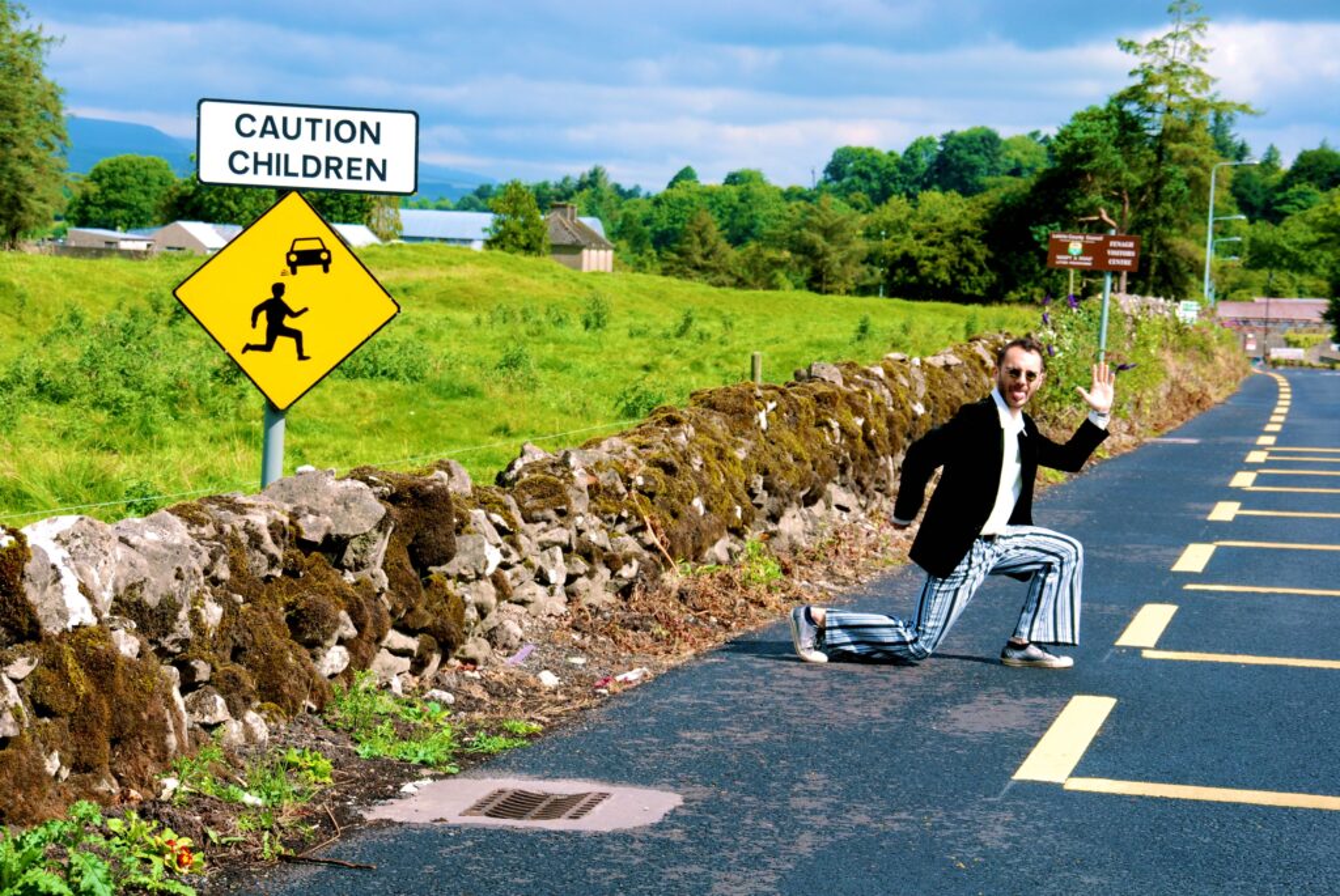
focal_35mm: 82
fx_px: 3074
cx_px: 670
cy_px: 448
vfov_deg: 16.6
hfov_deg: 24.6
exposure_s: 1/320
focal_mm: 55
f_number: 9
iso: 250
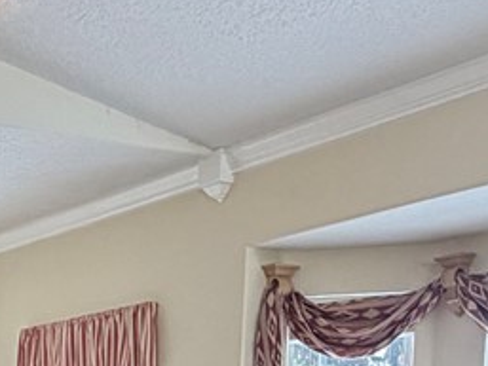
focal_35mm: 87
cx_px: 21
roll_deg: +0.9
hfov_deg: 21.8
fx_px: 1227
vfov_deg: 14.1
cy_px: 749
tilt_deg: -12.3
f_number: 2.2
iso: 250
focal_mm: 2.22
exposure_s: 1/60
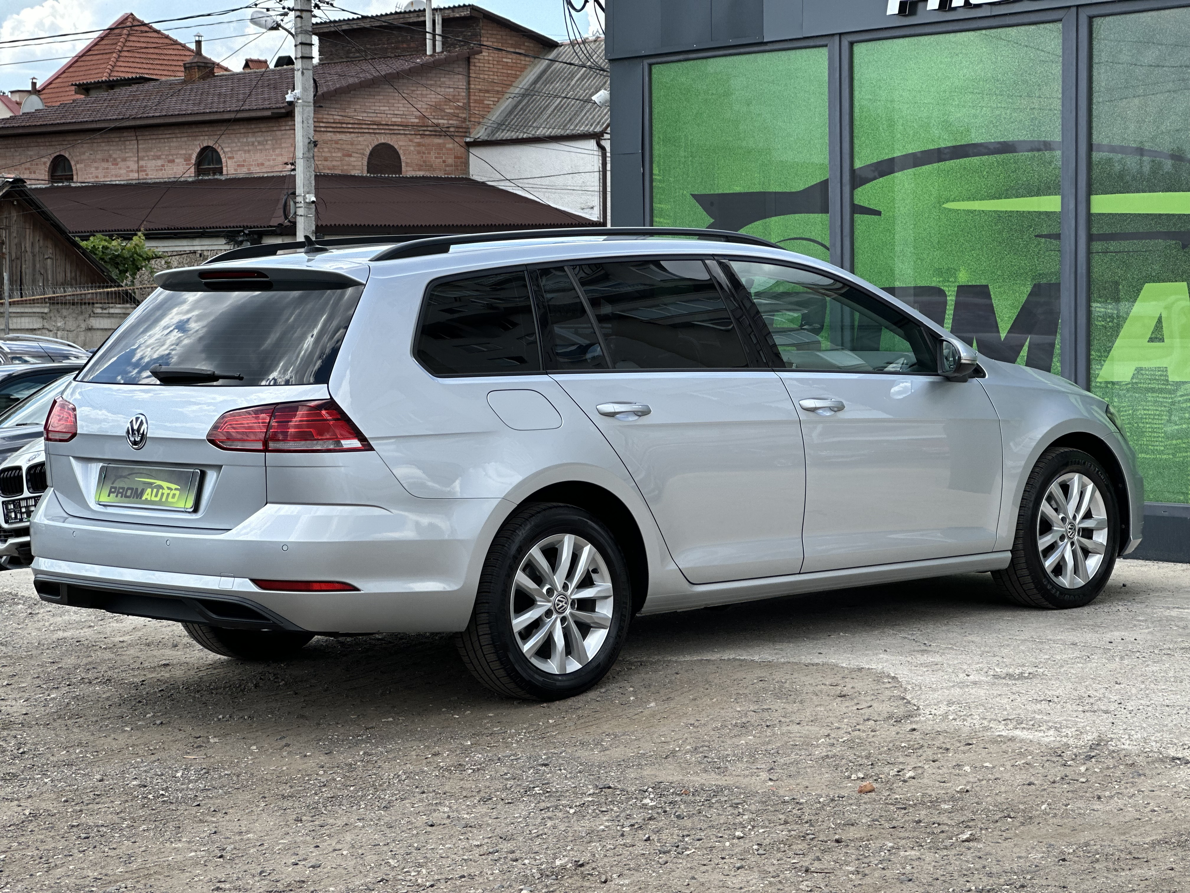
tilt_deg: -2.2
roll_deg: +0.7
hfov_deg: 25.3
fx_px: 2647
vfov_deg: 19.1
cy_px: 446
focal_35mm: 77
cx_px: 595
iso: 25
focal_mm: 9
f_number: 2.8
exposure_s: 1/259
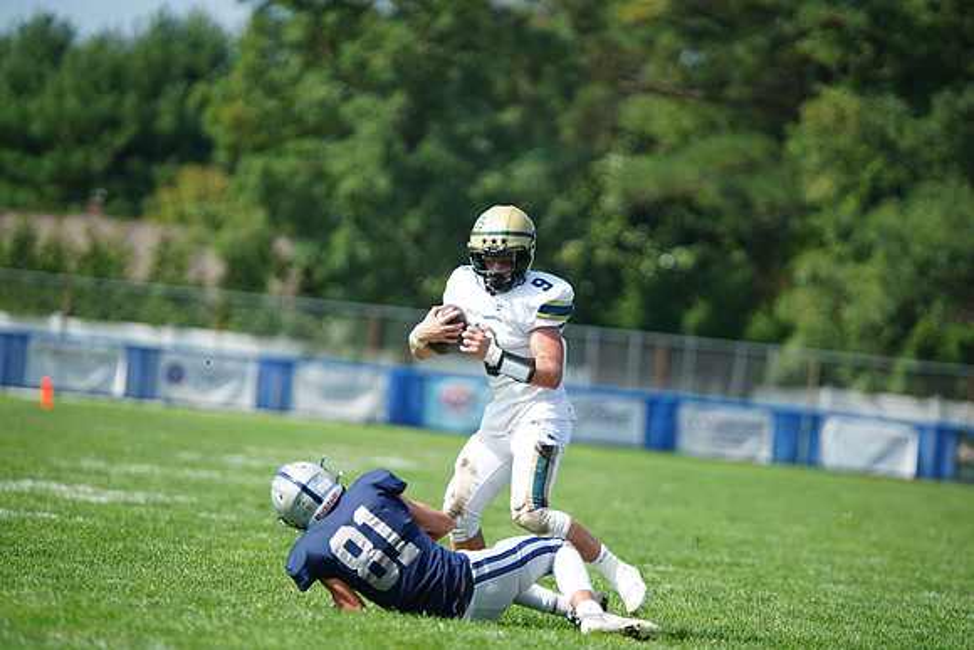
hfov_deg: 8.3
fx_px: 6684
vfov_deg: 5.6
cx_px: 487
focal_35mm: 247
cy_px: 325
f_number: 2.8
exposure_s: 1/3200
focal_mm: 247
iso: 400
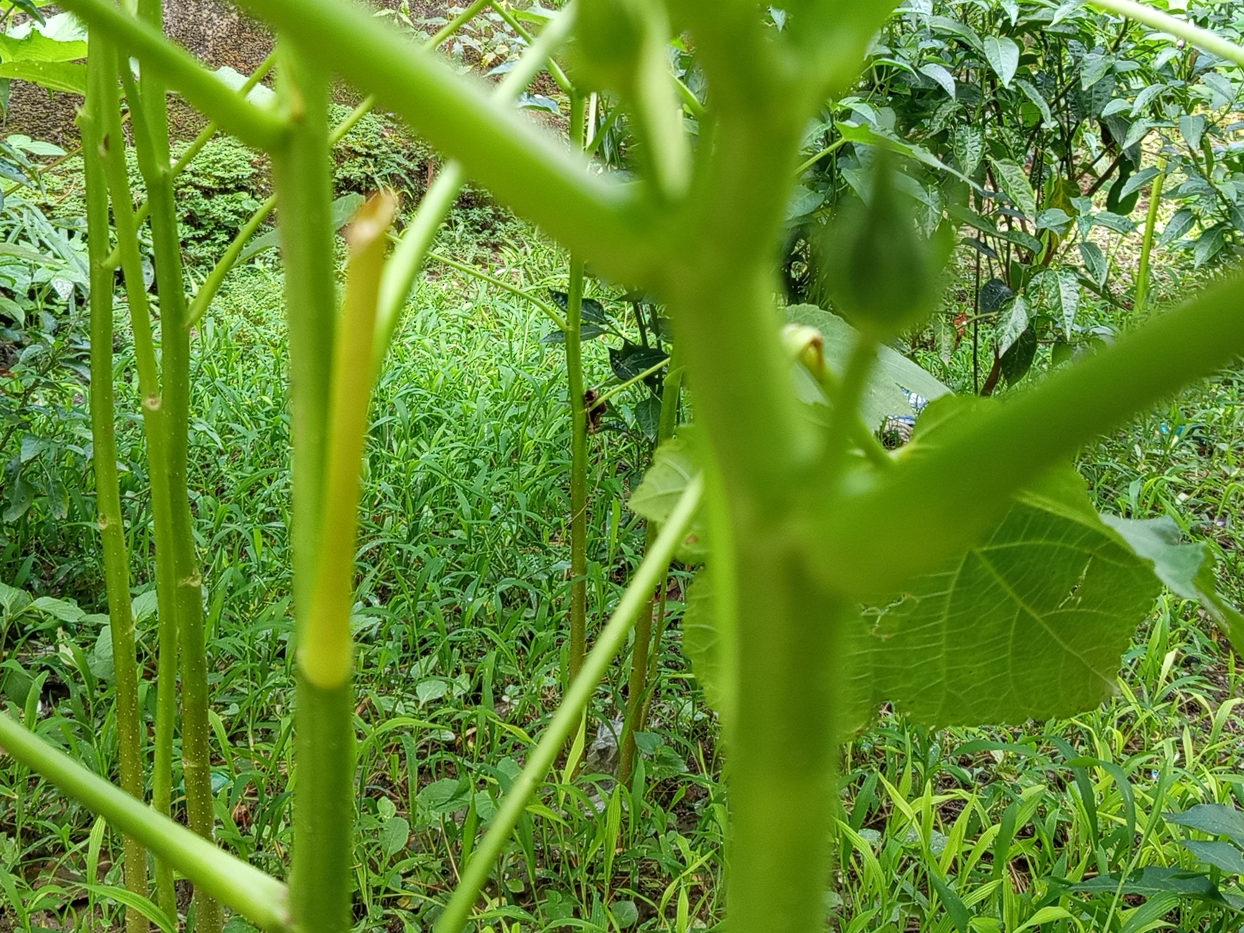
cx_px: 675
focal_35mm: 48
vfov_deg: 29.0
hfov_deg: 39.6
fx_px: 1725
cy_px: 85
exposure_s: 1/100
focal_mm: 5.24
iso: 234
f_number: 1.7
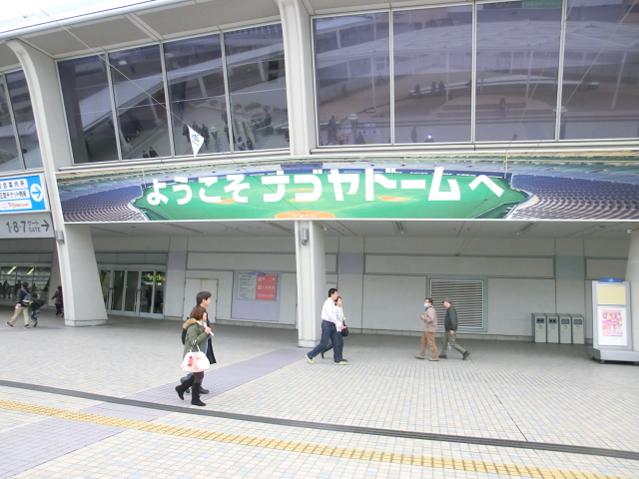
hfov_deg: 71.6
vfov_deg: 56.8
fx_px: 443
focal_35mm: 24
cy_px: 240
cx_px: 320
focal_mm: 4.24
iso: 125
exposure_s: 1/200
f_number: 3
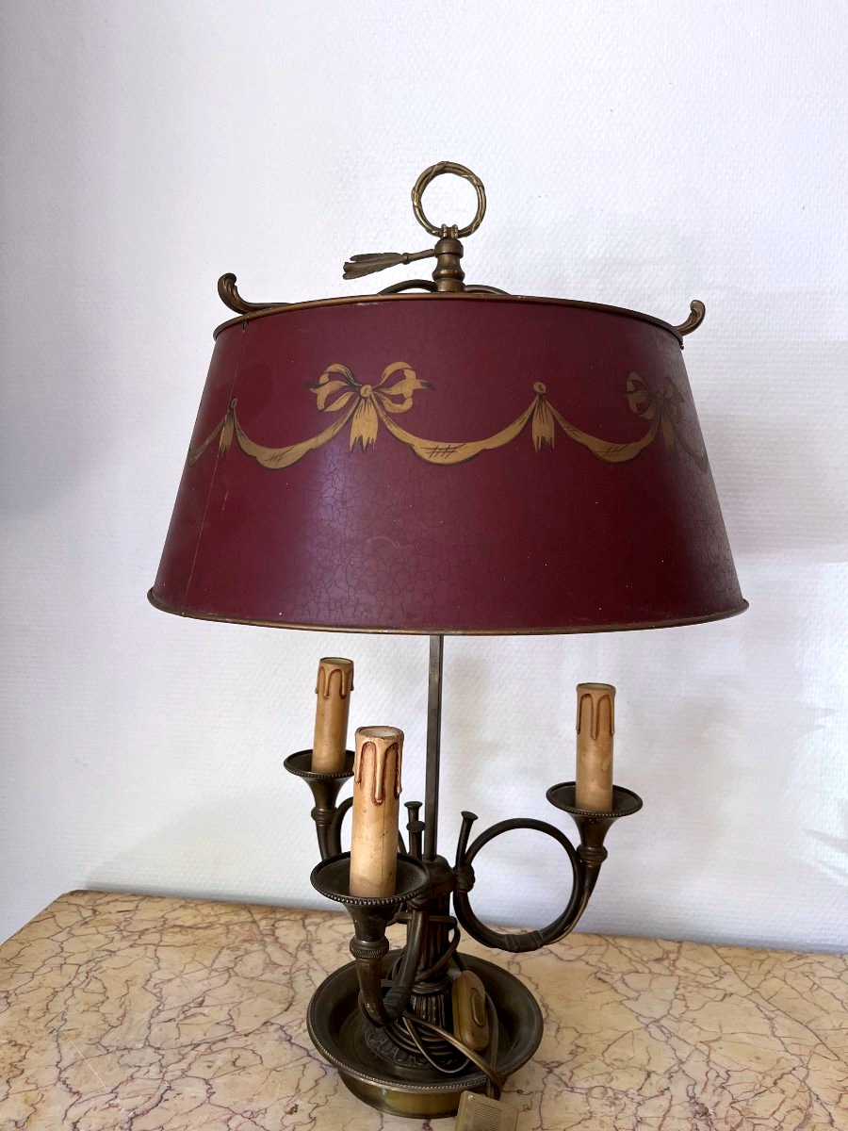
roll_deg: -1.1
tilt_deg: -5.9
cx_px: 424
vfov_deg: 67.3
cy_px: 566
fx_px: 849
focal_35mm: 26
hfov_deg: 53.1
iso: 100
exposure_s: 1/122
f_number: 1.6
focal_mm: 5.1
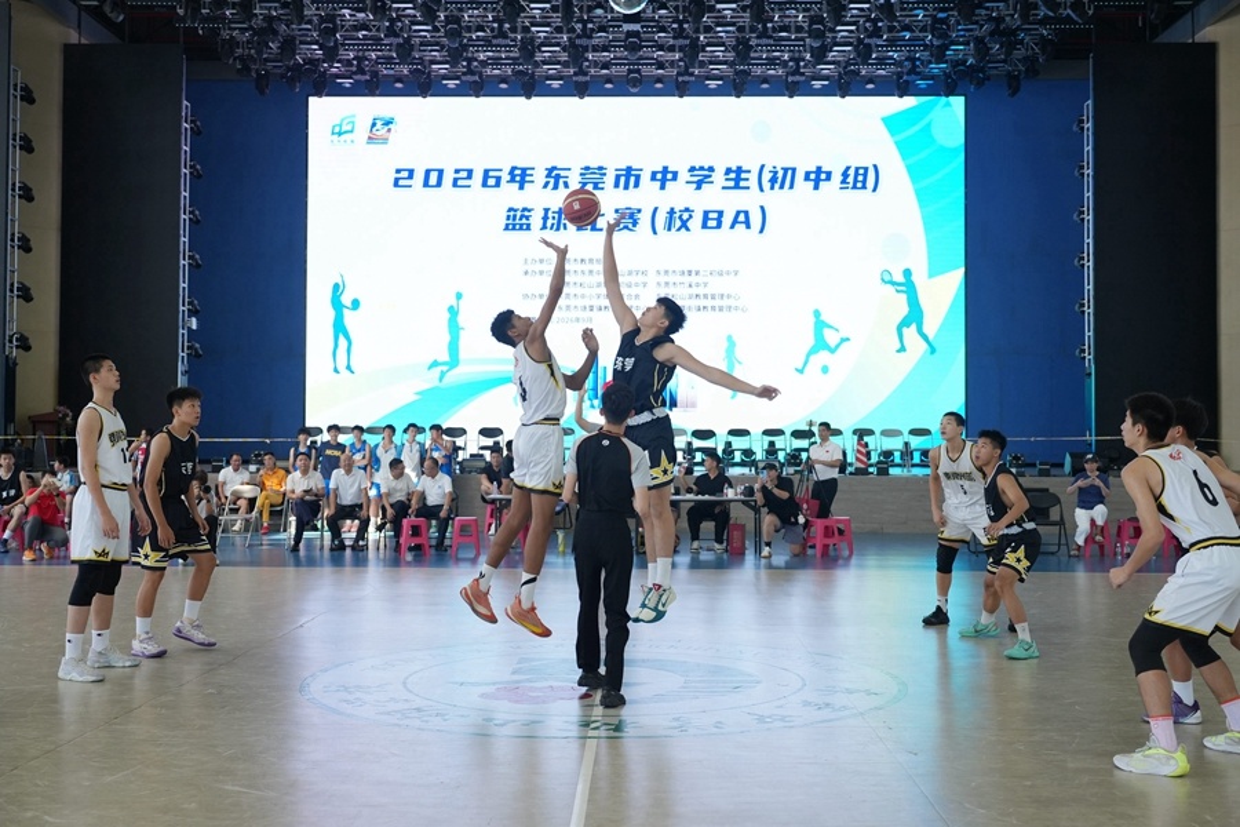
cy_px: 414
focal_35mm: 39
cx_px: 620
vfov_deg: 34.2
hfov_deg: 49.6
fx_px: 1343
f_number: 2.8
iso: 1000
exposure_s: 1/400
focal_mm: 39
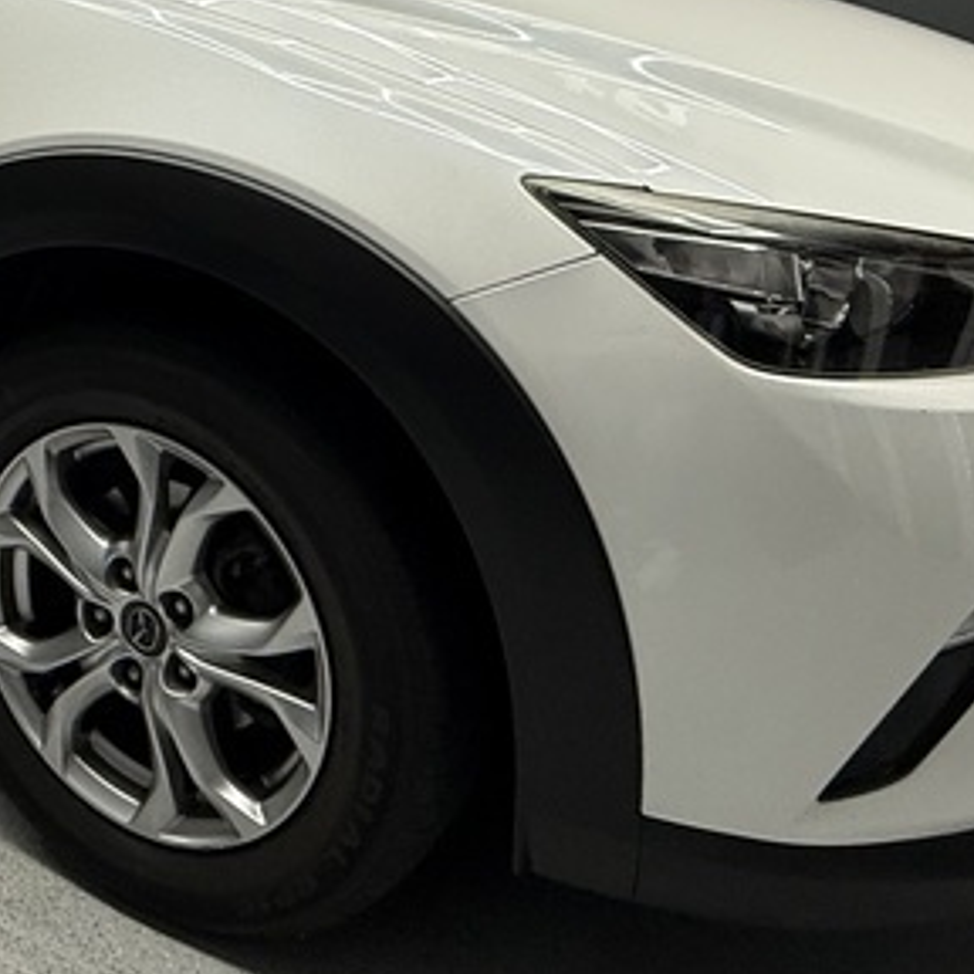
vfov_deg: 36.2
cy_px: 118
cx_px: 101
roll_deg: -0.5
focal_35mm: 44
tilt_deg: -6.0
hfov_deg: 36.1
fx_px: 1401
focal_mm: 2.22
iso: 125
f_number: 2.2
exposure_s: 1/99
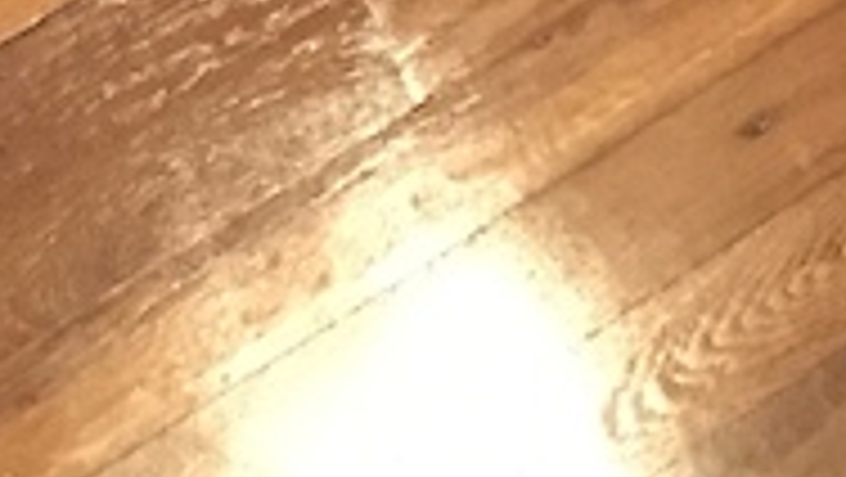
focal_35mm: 172
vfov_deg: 5.7
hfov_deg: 11.9
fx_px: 3861
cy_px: -1624
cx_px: 1323
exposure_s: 1/15
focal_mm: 4.15
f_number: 2.2
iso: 400
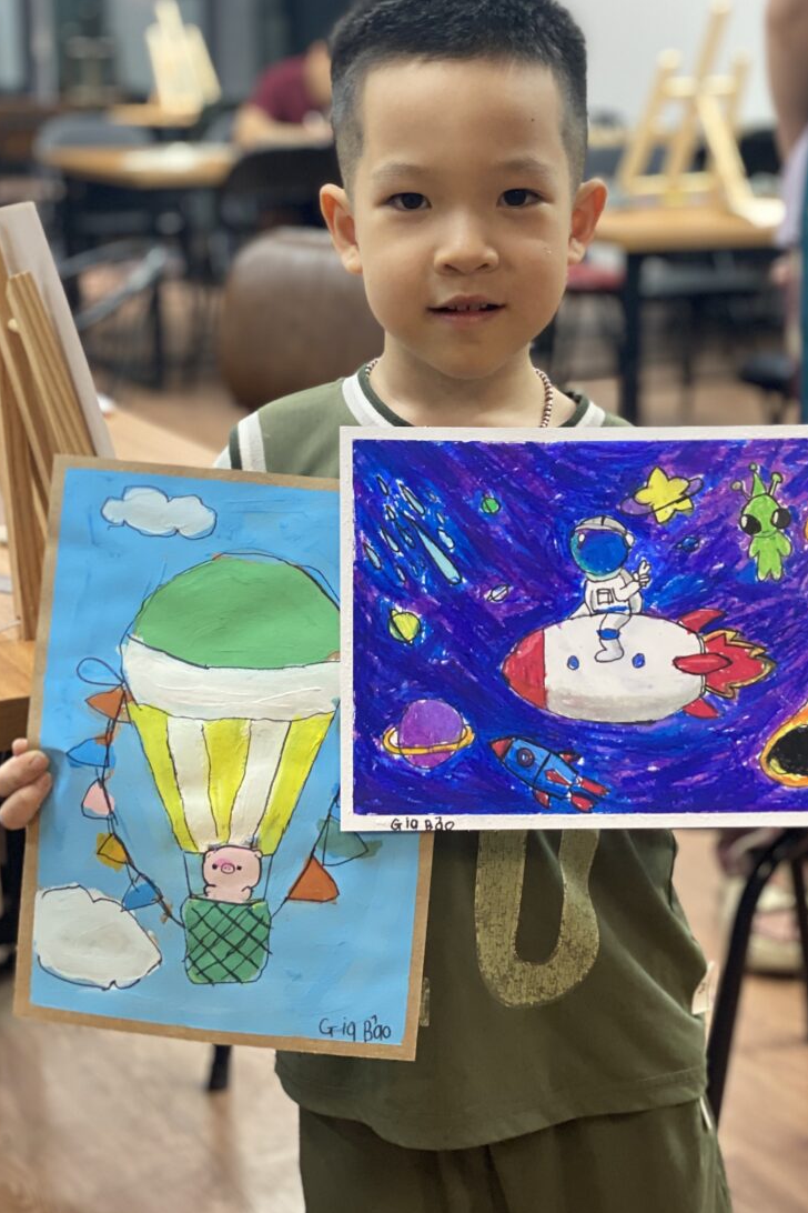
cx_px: 527
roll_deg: +0.1
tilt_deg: -11.4
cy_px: 489
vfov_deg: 30.4
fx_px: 2222
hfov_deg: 20.6
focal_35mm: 66
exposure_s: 1/50
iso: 125
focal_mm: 6
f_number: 2
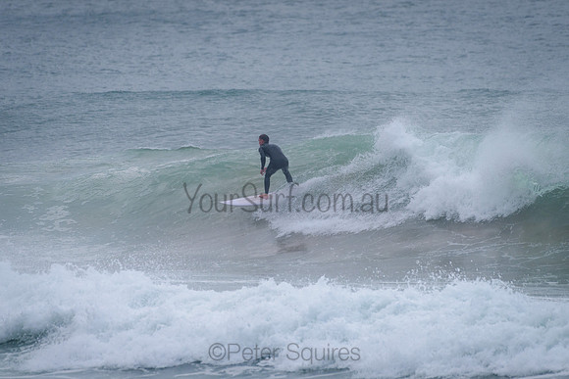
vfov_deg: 2.2
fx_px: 9687
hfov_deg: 3.4
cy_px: 190
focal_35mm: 613
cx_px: 284
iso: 220
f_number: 5.6
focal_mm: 500
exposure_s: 1/2000
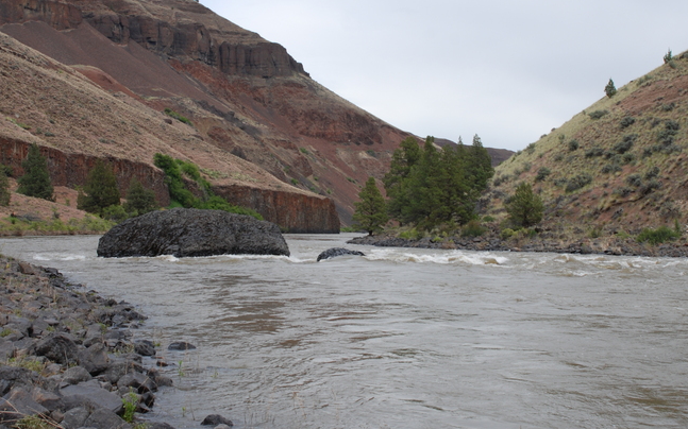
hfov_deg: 38.2
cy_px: 179
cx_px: 364
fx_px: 994
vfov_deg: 24.4
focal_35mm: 53
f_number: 8
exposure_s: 1/250
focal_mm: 28
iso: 200
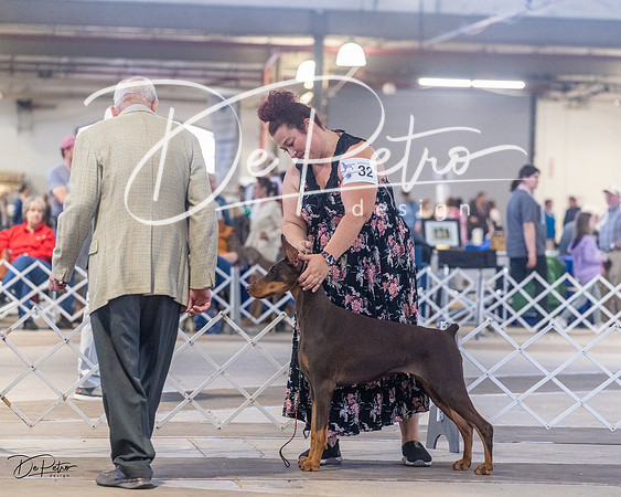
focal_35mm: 141
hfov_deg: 13.7
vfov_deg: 11.0
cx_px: 310
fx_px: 2586
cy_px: 248
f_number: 3.5
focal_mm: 125
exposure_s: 1/320
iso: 6400
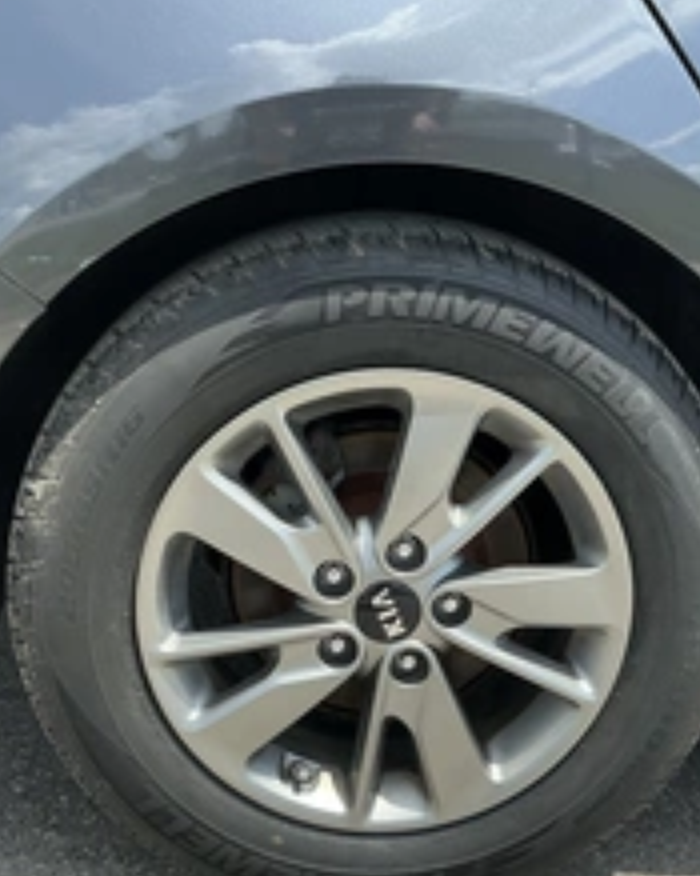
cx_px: 416
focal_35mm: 50
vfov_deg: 37.0
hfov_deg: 30.2
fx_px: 1296
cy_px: 584
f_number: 1.8
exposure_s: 1/883
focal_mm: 3
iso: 25
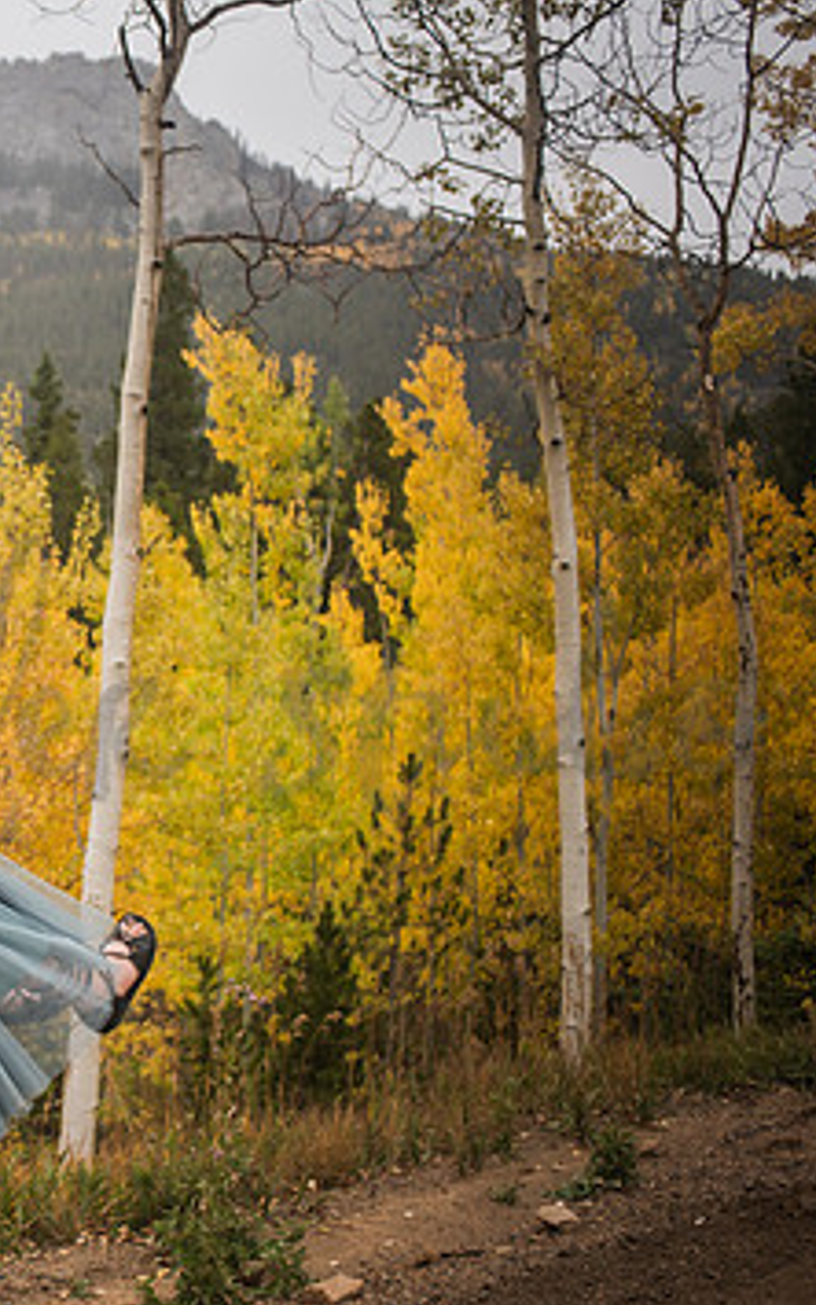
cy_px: 695
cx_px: -158
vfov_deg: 41.0
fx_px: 1743
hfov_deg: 24.0
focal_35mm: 49
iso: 320
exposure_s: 1/125
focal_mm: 28
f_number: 2.8
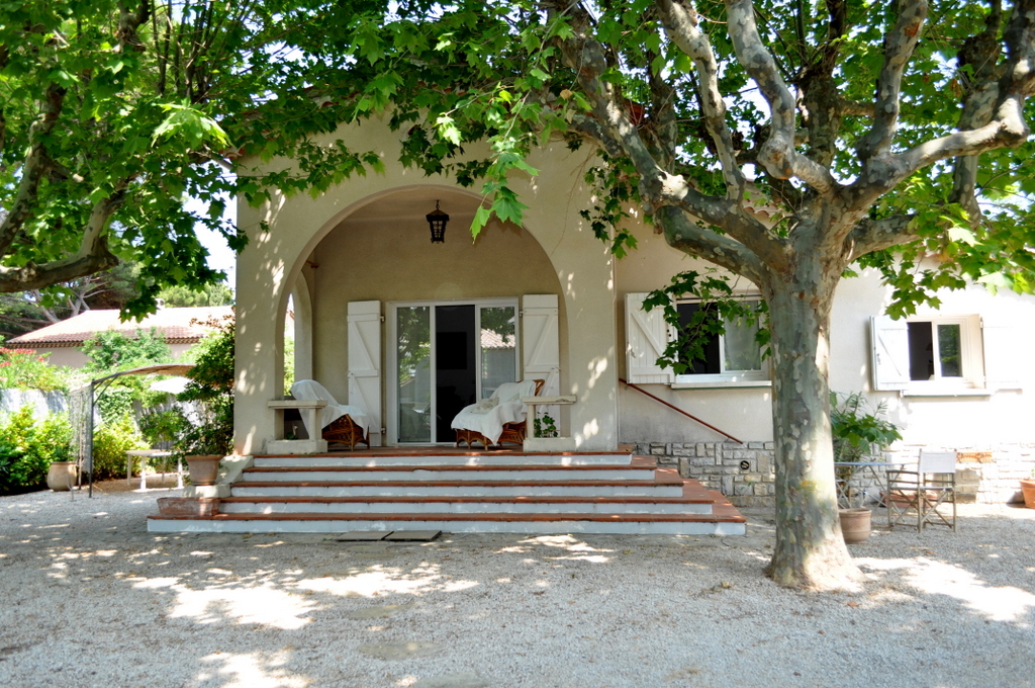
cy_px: 344
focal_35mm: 27
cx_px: 518
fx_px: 775
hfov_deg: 67.4
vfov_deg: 47.8
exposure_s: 1/200
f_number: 4
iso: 200
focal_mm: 18
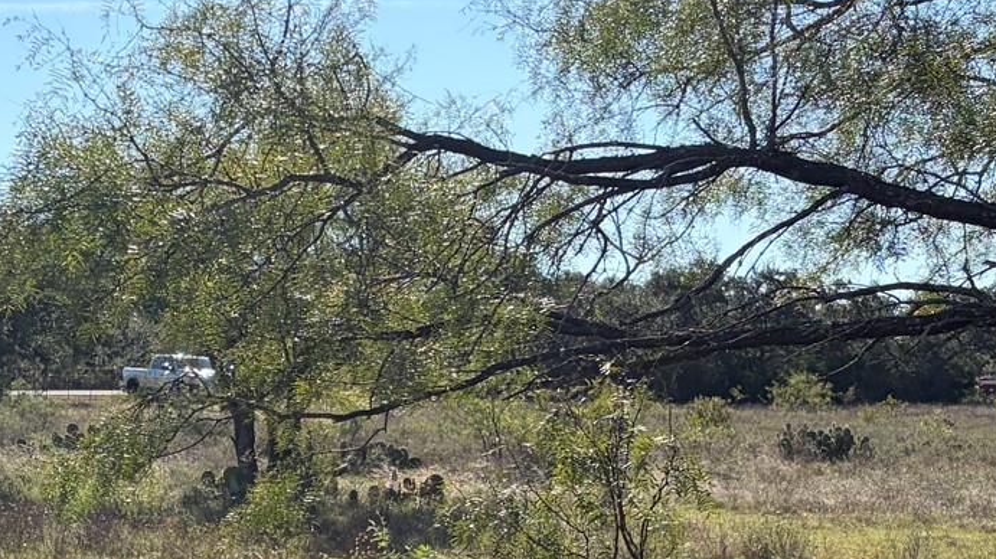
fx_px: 2217
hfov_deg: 25.3
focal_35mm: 84
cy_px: 457
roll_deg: -1.4
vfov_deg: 14.3
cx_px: 389
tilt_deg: -1.7
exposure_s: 1/4329
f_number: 1.6
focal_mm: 5.96
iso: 50
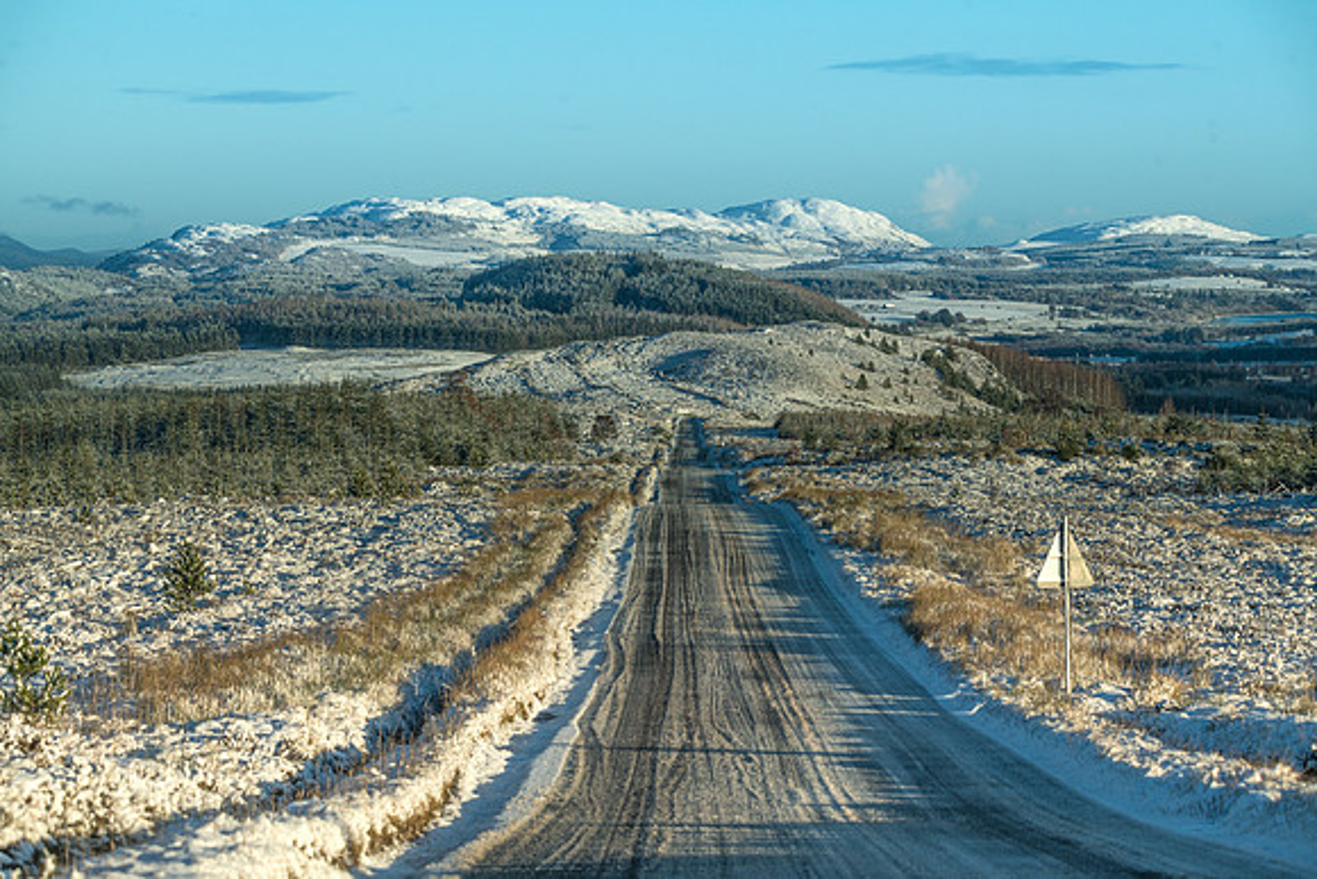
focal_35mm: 150
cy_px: 440
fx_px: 5489
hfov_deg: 13.7
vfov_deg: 9.2
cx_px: 658
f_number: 10
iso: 200
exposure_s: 1/500
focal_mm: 150
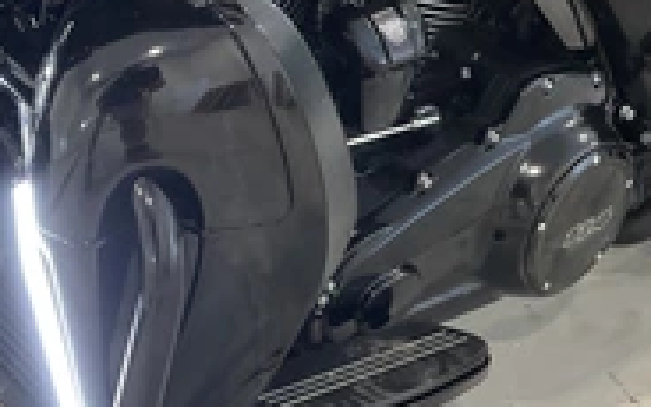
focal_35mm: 67
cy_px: 138
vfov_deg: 19.4
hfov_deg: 30.5
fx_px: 1189
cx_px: 417
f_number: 1.8
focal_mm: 3
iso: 125
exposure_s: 1/60
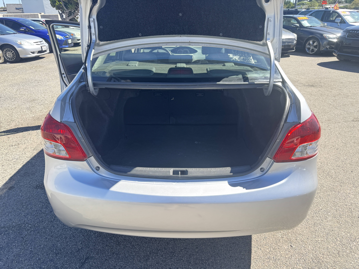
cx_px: 180
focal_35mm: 24
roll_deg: +0.7
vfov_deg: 56.8
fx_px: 249
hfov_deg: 71.6
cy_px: 134
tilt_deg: -25.6
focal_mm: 6.76
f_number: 1.78
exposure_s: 1/433
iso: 80
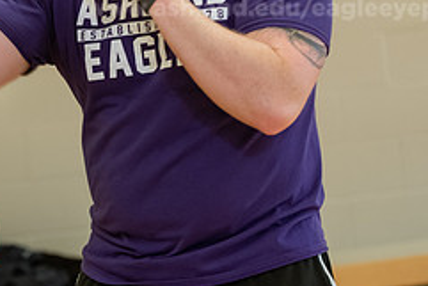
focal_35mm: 197
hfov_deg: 10.4
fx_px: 2343
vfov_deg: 7.0
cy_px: 45
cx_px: 5
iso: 1250
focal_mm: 82
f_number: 3.2
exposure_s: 1/200
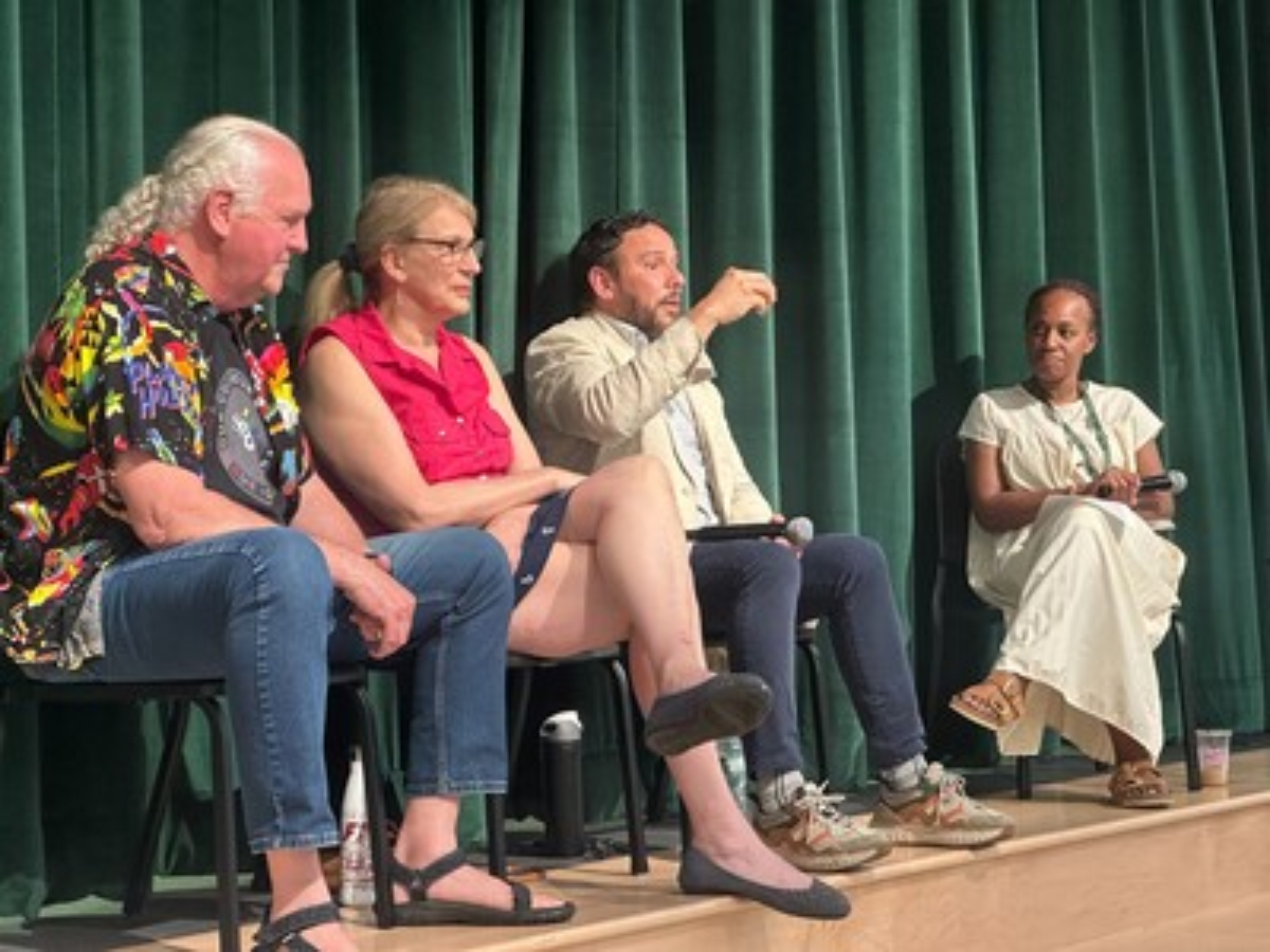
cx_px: 635
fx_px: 2825
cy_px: 476
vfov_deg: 19.1
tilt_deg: +1.4
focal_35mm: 77
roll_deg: +1.3
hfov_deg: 25.3
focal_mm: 9
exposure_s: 1/60
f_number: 2.8
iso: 640
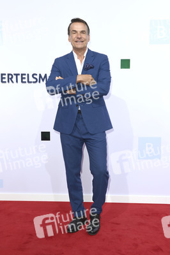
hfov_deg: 33.3
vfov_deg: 48.5
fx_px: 284
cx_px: 85
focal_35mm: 40
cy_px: 128
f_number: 6.3
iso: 400
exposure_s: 1/250
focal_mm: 40
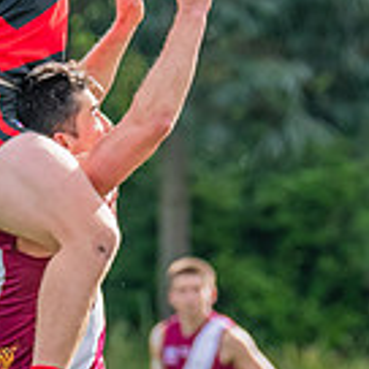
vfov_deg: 1.3
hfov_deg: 1.3
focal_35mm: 1333
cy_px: 130
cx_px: -27
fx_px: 16076
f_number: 6.3
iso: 800
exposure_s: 1/1250
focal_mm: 270
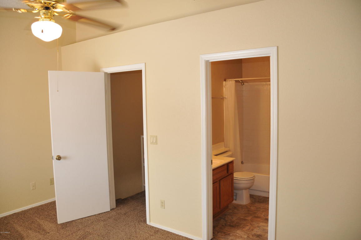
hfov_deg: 67.4
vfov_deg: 47.8
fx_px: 270
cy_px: 120
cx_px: 180
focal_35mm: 27
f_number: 3.5
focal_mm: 18
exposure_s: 1/60
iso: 400
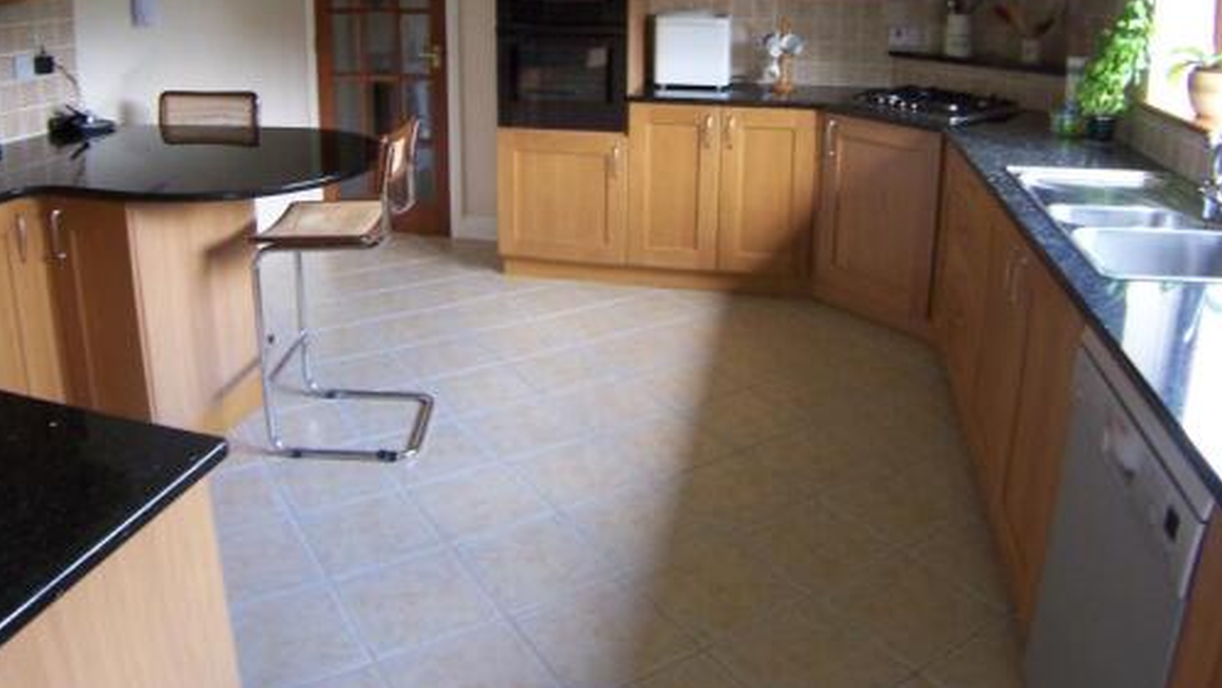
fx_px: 1361
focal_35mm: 42
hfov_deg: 48.3
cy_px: 158
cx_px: 545
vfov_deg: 27.9
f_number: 3.4
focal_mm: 5.5
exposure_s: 1/8
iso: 140
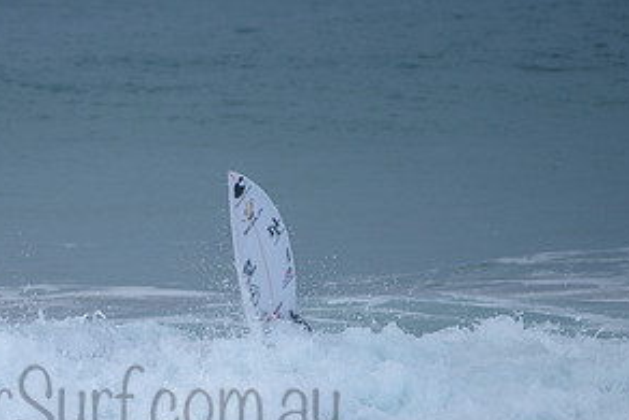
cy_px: 380
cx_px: 112
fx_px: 17340
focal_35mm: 992
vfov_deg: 1.4
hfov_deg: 2.1
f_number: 5.6
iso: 180
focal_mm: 500
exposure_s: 1/800
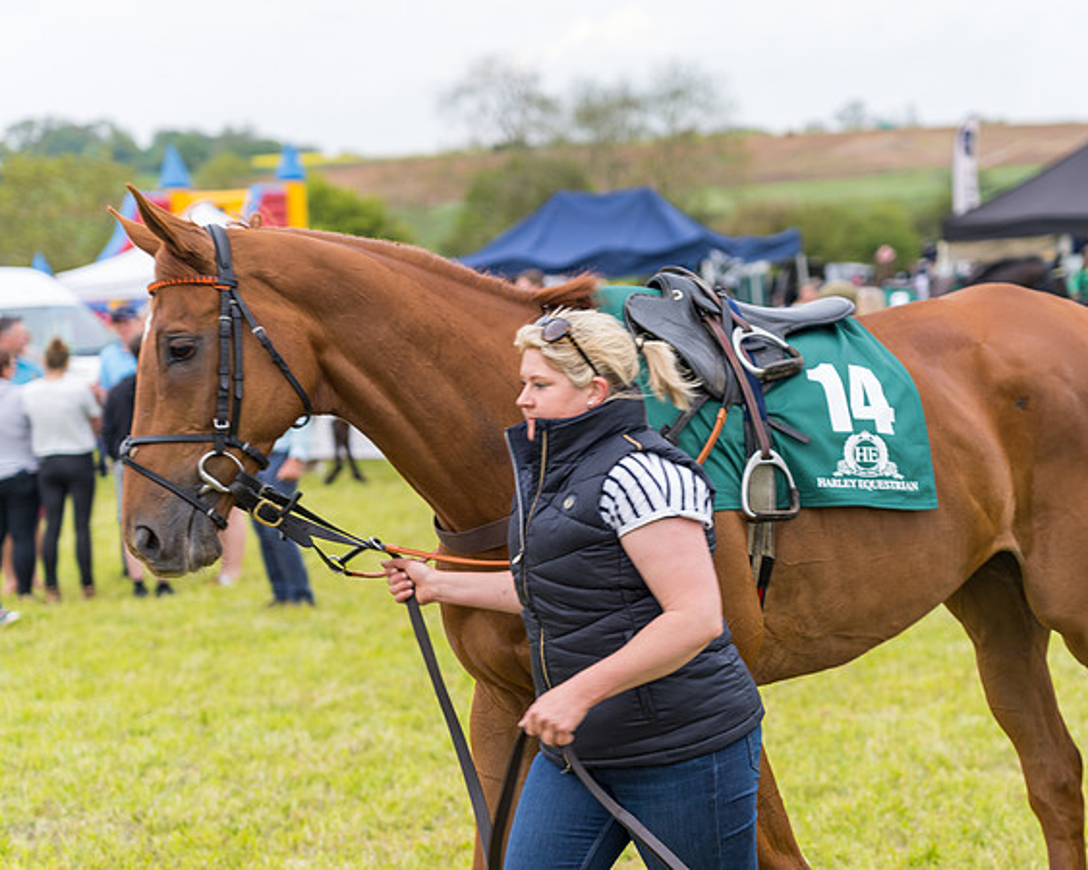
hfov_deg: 17.8
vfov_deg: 14.3
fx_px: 3466
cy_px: 438
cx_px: 626
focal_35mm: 108
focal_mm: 94
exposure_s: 1/160
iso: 50
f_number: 4
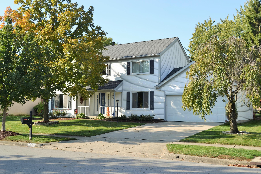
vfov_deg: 34.2
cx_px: 130
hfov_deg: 49.6
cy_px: 87
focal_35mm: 39
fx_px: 283
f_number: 6.3
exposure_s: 1/160
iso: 100
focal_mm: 26
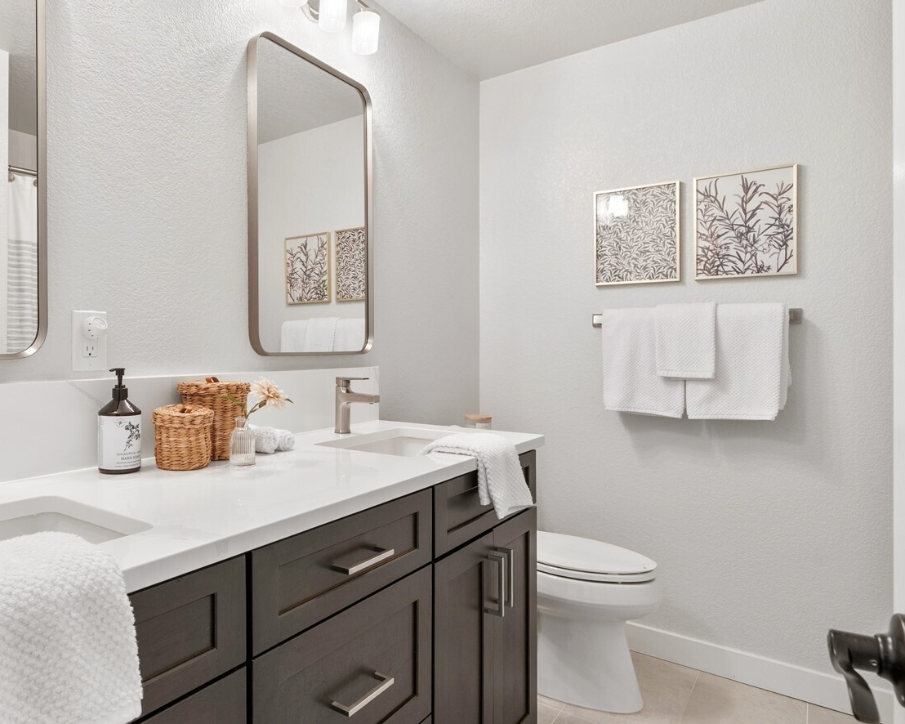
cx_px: 284
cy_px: 351
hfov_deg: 70.0
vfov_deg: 60.9
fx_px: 616
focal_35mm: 23
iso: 320
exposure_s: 1/2.5
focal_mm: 16
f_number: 9
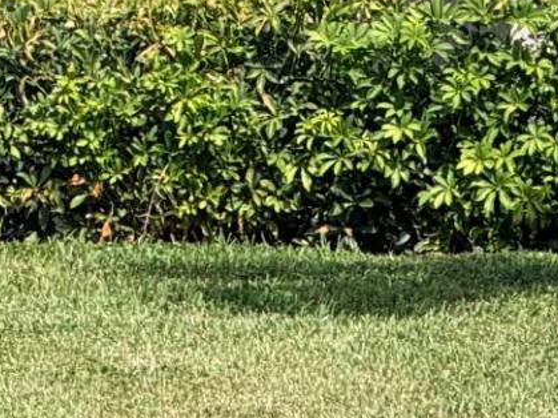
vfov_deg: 2.2
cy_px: -270
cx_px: -1141
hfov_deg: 2.8
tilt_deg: +0.0
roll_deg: -0.1
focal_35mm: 688
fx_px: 11087
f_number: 2.8
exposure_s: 1/742
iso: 20
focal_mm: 16.89
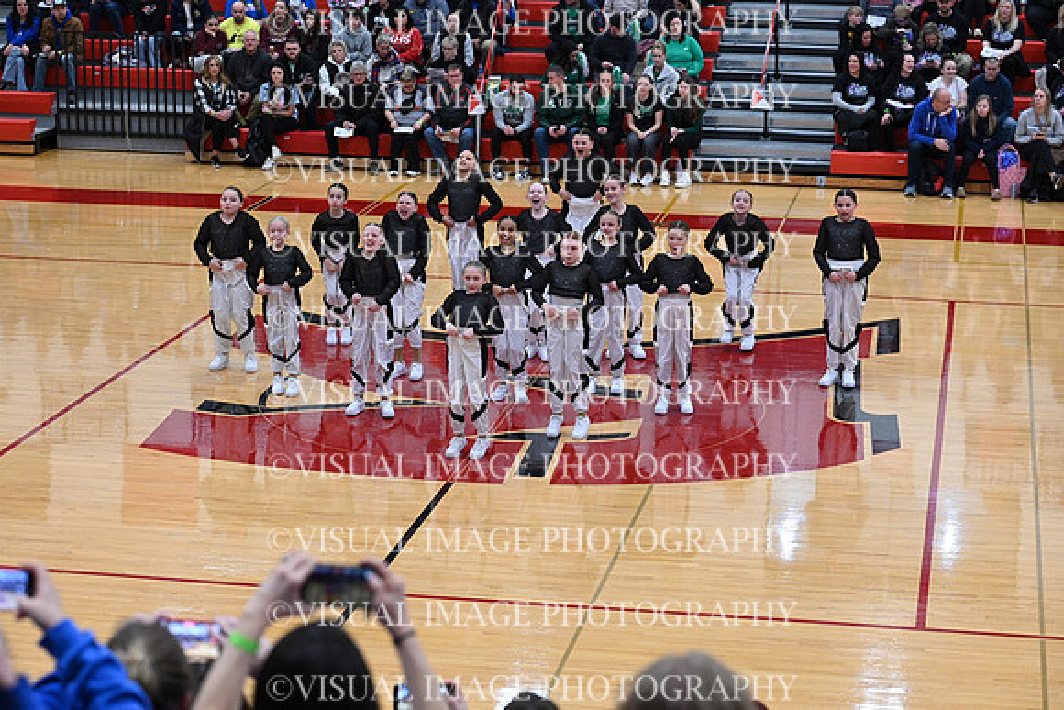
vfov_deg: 16.3
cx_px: 532
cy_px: 355
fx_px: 2483
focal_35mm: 84
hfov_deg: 24.2
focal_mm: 84
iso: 4000
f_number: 4
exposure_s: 1/320
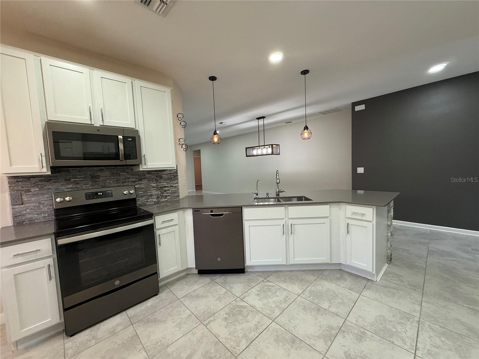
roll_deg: +3.0
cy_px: 180
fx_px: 194
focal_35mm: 14
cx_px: 240
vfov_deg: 85.7
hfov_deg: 102.1
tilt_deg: -3.4
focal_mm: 2.22
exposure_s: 1/120
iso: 250
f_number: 2.2
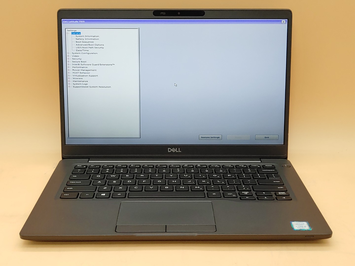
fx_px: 503
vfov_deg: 29.7
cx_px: 178
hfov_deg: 38.9
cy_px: 133
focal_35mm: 49
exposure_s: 1/120
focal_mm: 4.36
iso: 50
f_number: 1.8
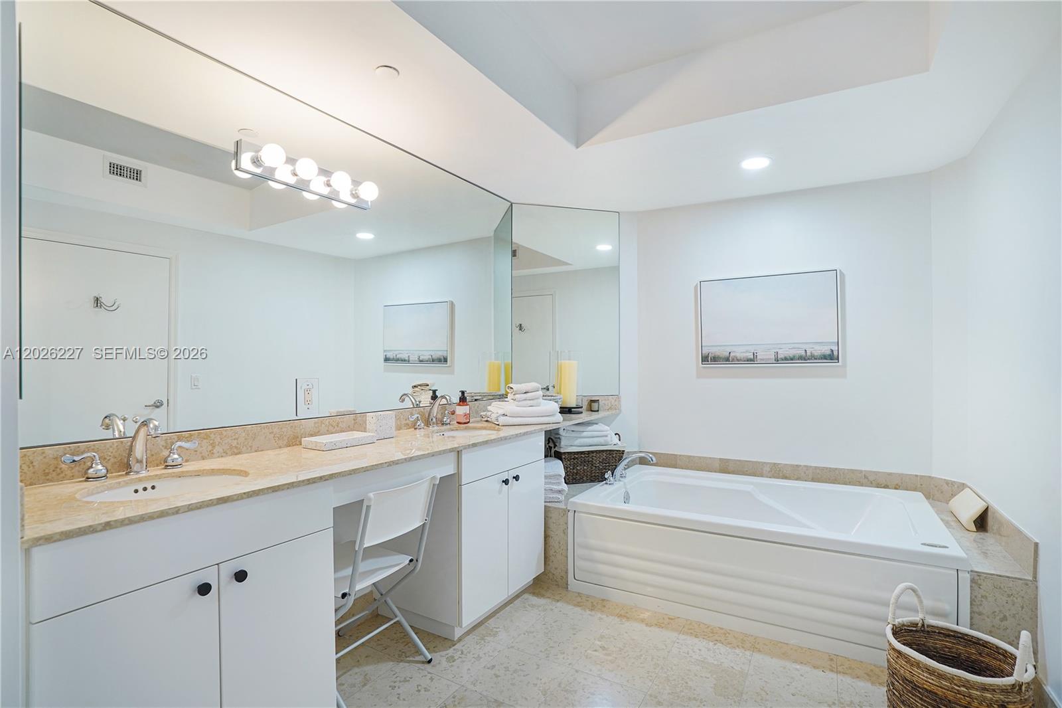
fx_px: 472
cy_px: 354
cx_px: 531
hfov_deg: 96.7
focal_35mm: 16
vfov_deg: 73.7
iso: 640
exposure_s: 1/100
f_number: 4.5
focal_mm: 16
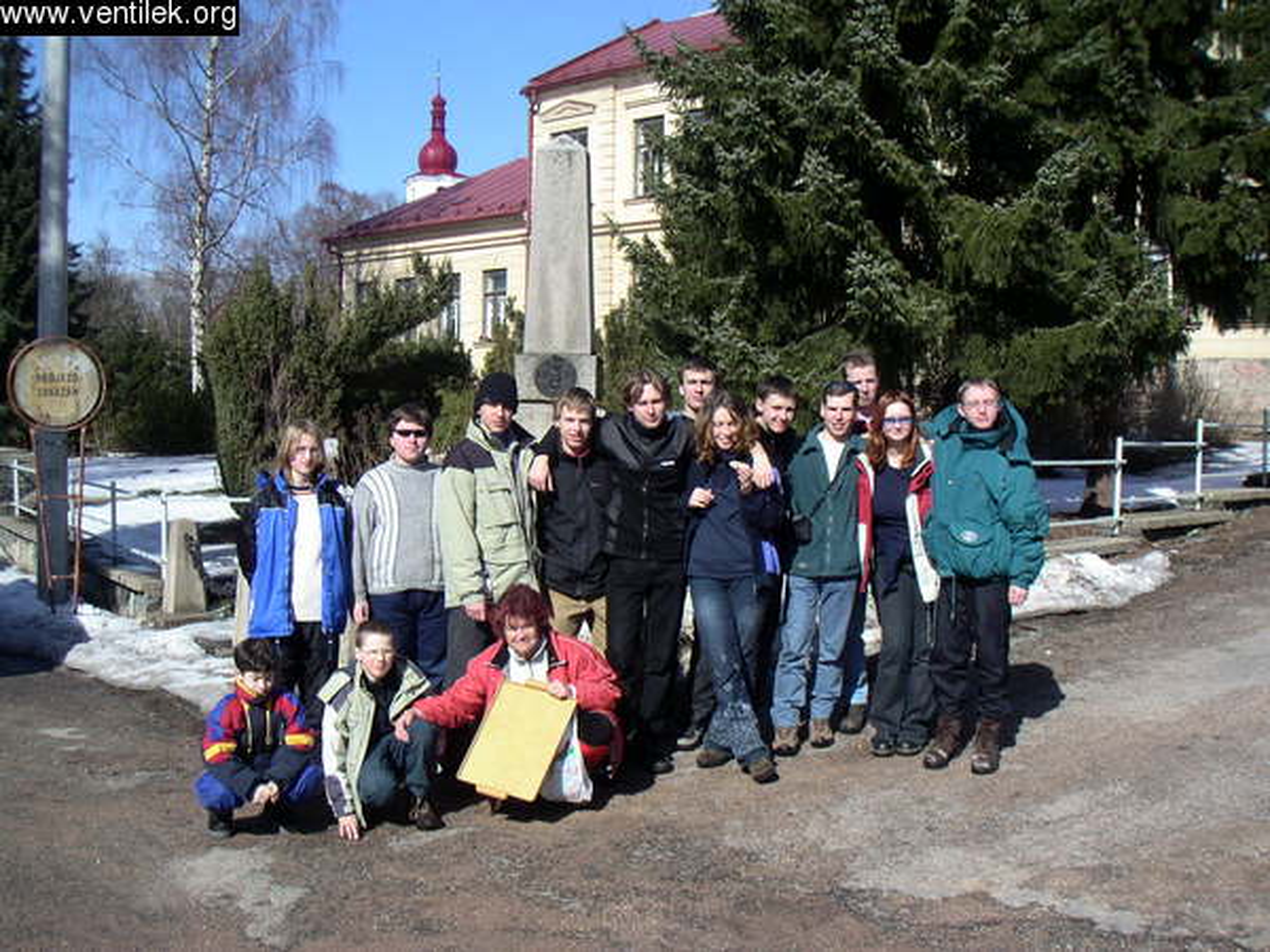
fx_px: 1357
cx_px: 635
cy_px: 476
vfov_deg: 38.7
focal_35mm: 37
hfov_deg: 50.1
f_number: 6.6
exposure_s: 1/150
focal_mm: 5.7
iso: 50
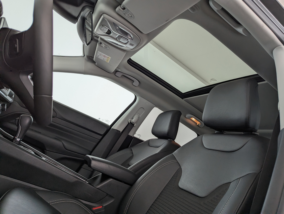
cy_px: 107
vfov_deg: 56.9
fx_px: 197
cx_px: 142
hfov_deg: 71.5
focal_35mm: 24
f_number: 1.85
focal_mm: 6.81
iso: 55
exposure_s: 1/139
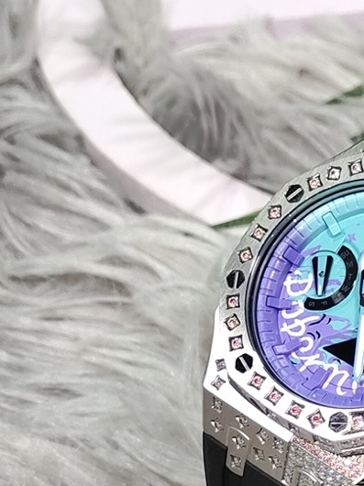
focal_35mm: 151
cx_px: 375
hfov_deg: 9.7
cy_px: 359
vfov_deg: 13.0
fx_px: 2119
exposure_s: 1/100
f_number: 2.08
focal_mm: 7.55
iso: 62
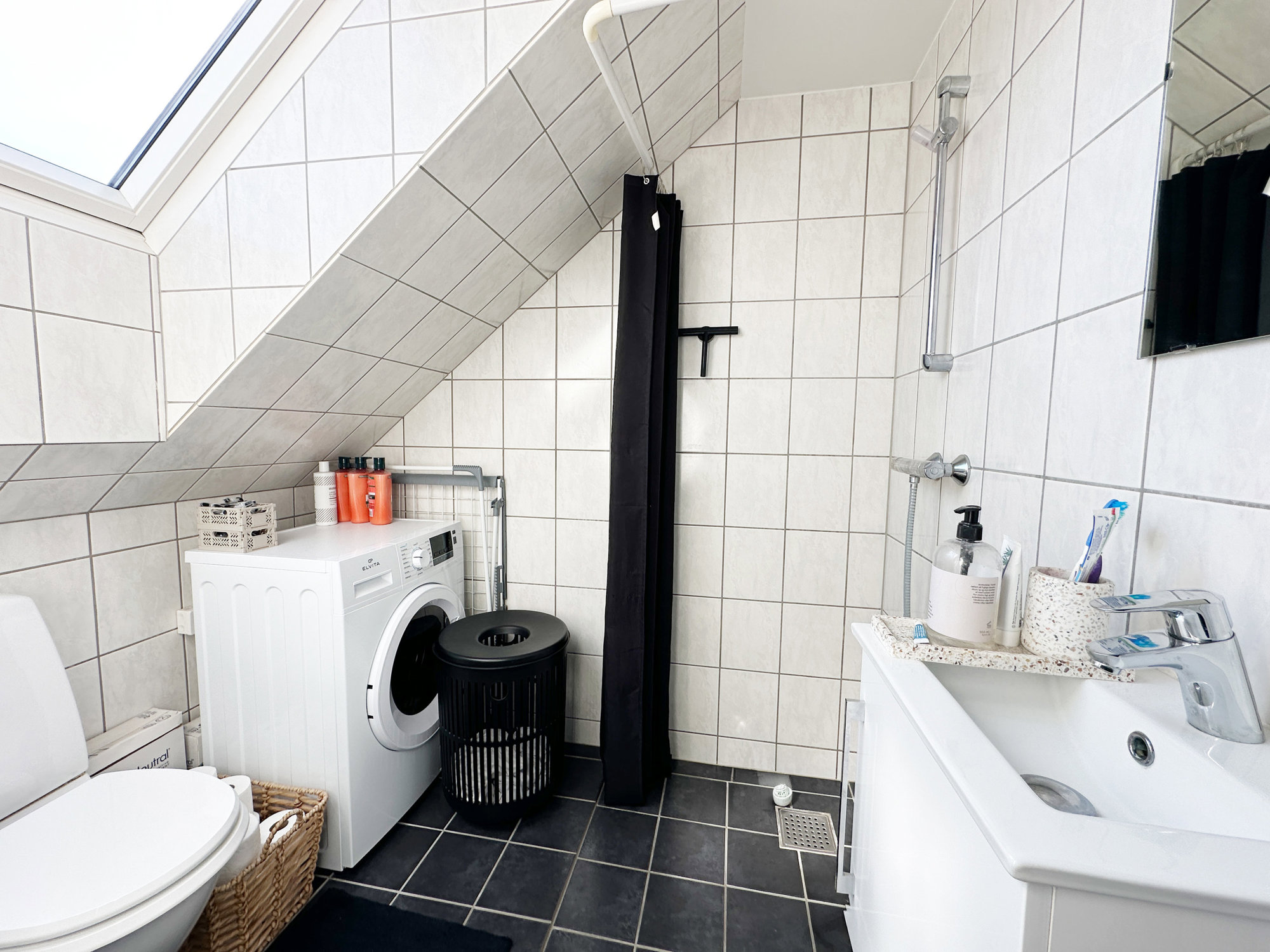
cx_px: 635
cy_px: 476
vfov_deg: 85.7
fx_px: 514
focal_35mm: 14
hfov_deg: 102.1
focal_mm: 2.22
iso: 40
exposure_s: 1/157
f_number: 2.2
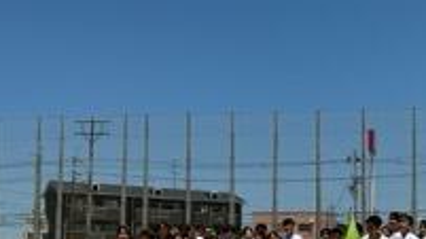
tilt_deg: +3.3
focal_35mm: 63
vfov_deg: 18.6
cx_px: 320
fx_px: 712
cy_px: 237
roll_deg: +1.2
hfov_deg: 32.7
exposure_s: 1/4785
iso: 25
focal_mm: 3
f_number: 1.8
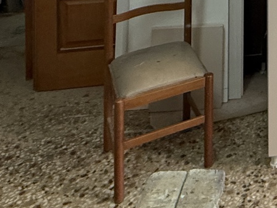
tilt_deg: +0.7
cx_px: 346
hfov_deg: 27.6
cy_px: -183
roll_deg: +0.2
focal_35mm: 60
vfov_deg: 18.3
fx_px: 480
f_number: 2.2
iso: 320
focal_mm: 2.22
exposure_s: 1/100
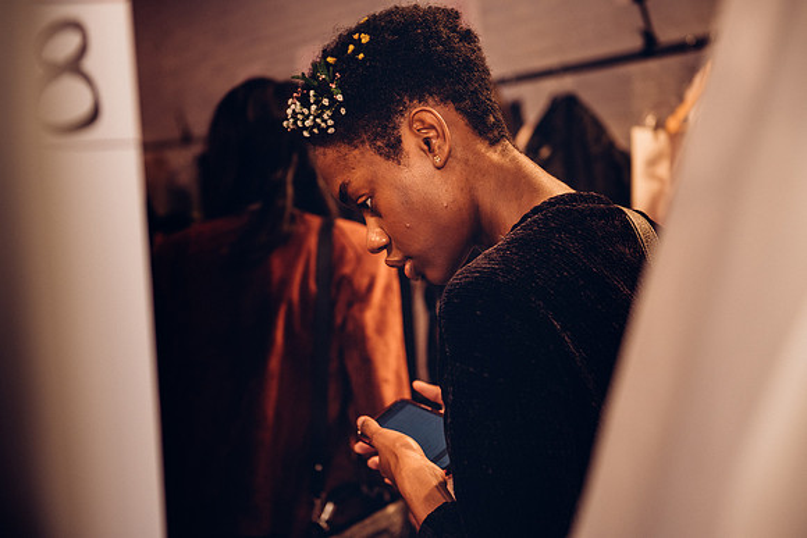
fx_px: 1390
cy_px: 269
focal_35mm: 62
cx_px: 404
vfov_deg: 21.9
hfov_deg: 32.4
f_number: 3.5
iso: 640
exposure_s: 1/100
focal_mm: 62
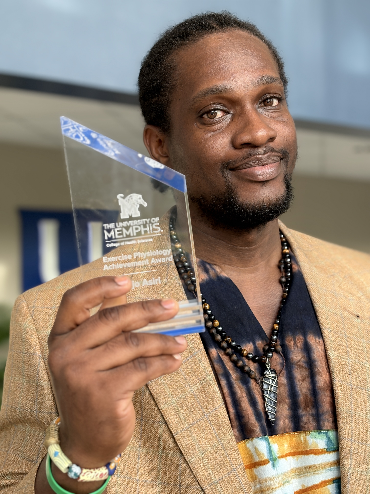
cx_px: 185
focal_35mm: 52
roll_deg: +1.9
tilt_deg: +4.7
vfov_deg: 36.8
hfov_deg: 28.0
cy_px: 247
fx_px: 741
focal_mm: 5.96
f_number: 1.6
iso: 50
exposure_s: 1/120
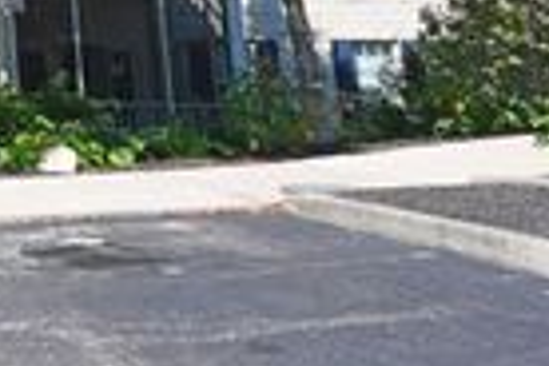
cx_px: -390
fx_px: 912
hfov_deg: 22.7
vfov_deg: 20.7
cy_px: -109
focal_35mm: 60
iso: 100
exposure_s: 1/320
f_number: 6.3
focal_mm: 16.5
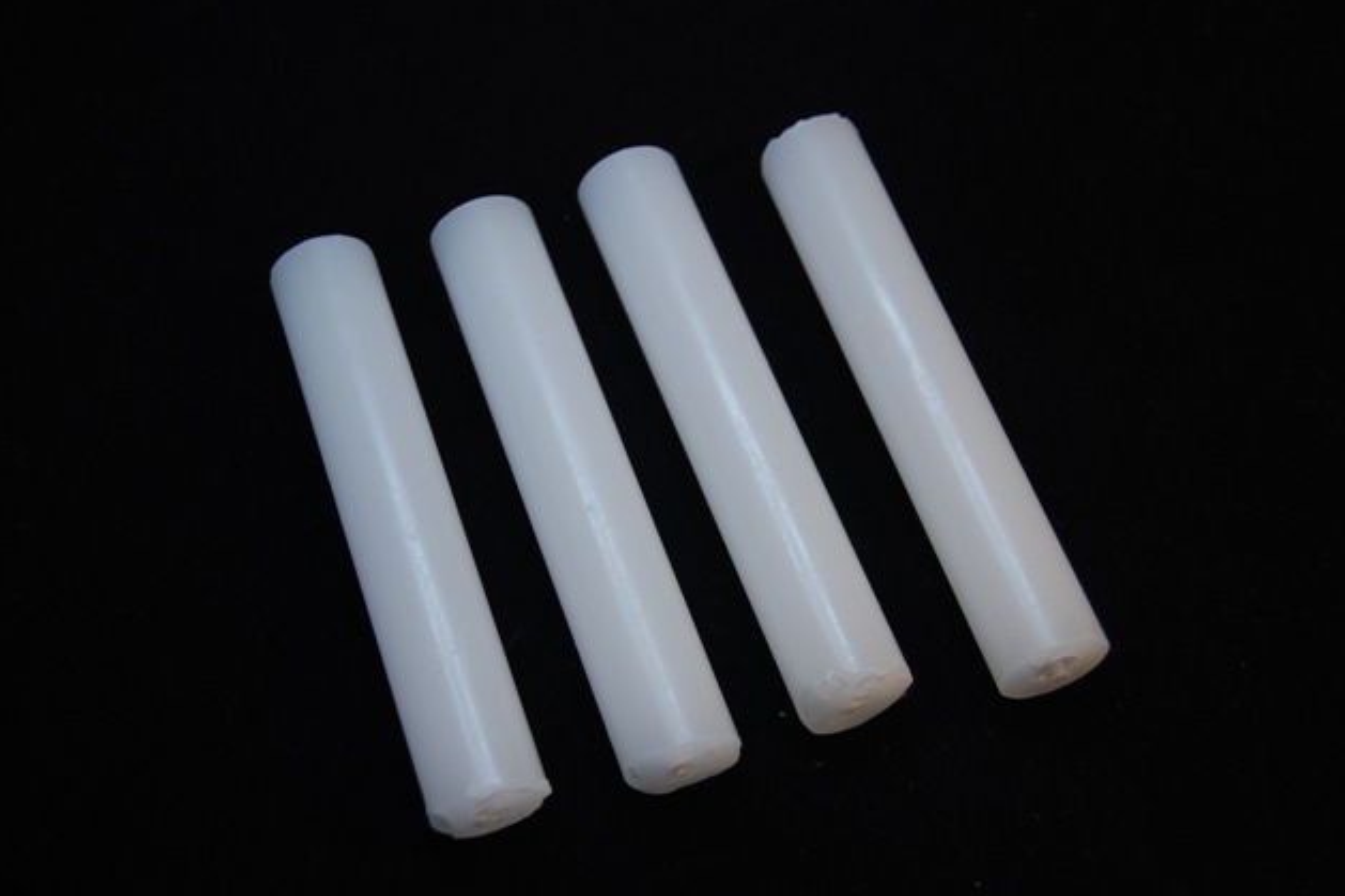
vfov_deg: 23.4
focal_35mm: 58
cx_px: 680
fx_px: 2166
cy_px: 445
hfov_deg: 34.5
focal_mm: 38
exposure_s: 1/125
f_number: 5.6
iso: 360
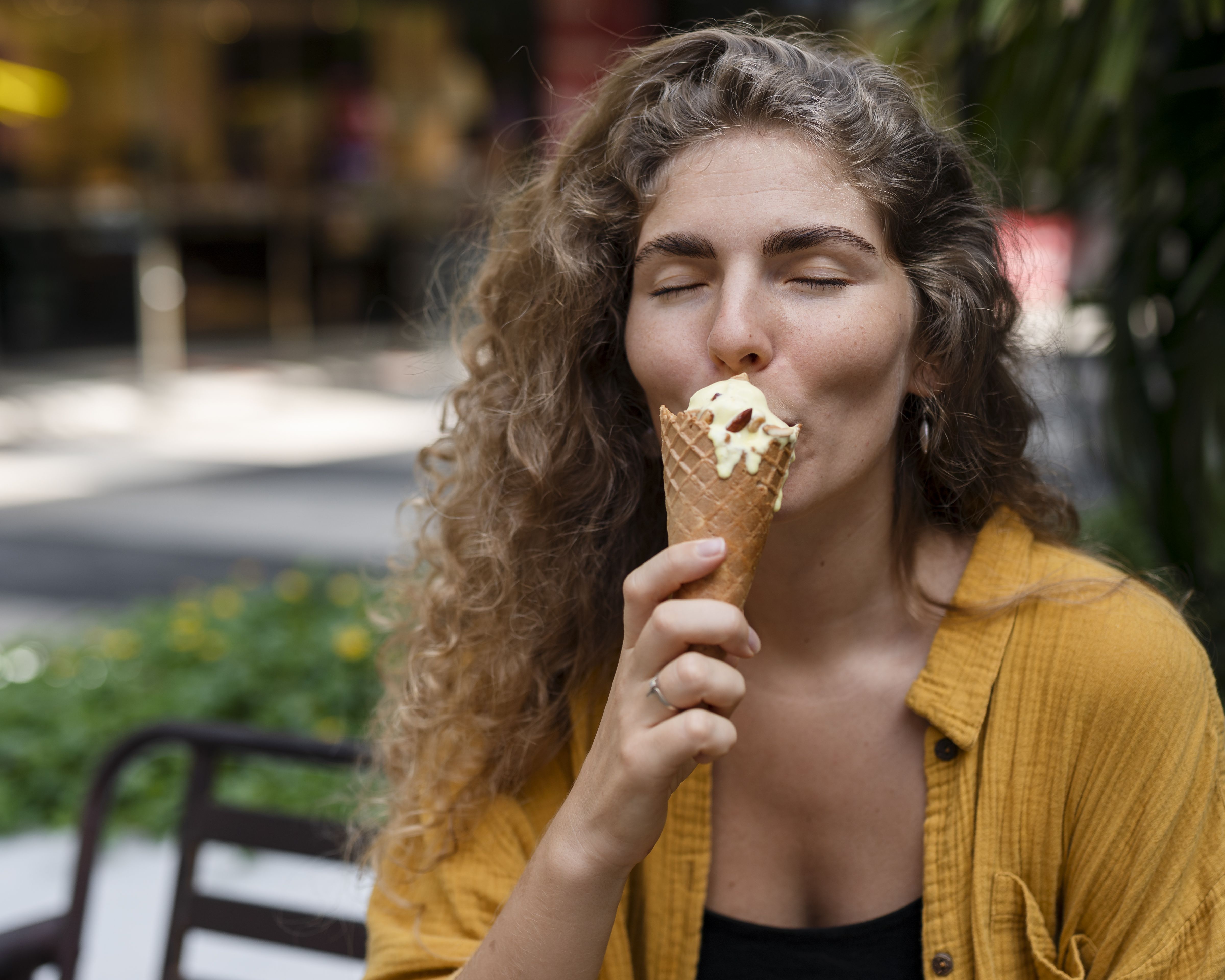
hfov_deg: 33.0
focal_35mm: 57
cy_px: 486
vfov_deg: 26.7
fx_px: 2067
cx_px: 601
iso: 100
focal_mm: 50
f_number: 2
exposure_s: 1/500
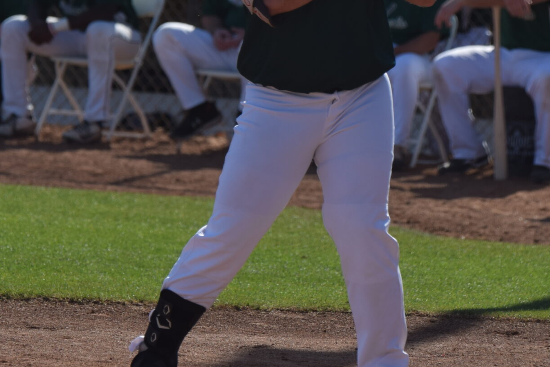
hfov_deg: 3.3
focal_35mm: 630
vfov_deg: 2.2
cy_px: 106
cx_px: 295
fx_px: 9625
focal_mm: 200
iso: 100
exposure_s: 1/1600
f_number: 3.5
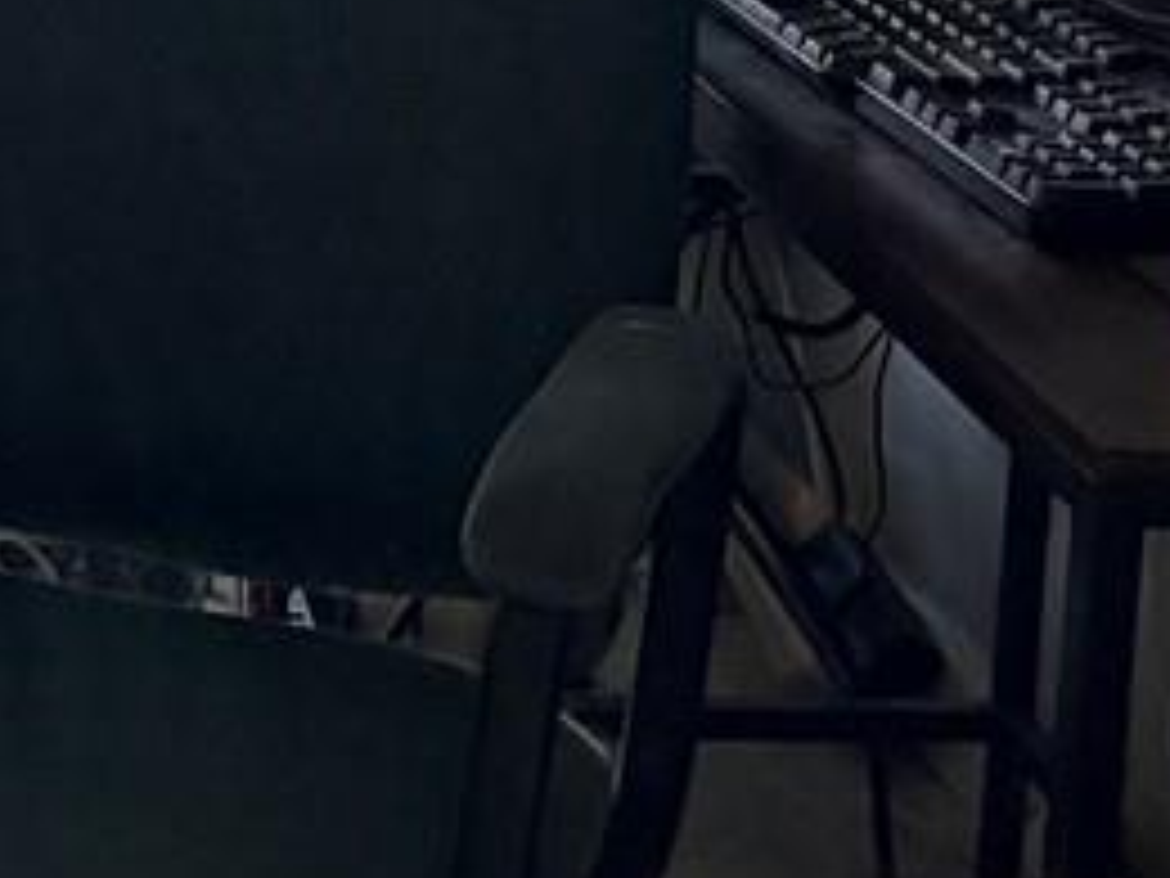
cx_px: -1233
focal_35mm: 160
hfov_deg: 11.1
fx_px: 5408
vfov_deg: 9.0
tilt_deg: -10.2
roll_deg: +0.7
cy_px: -540
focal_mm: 5.96
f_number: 1.6
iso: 250
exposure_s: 1/60
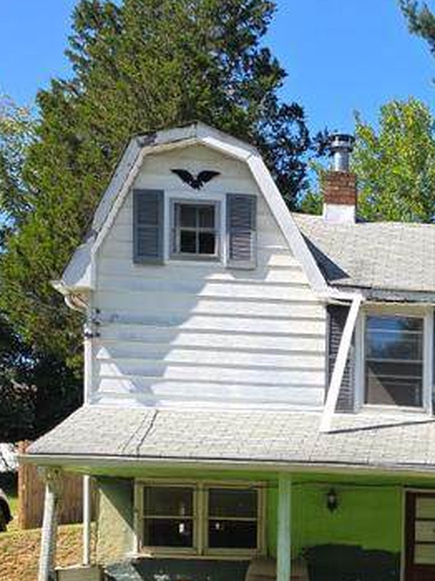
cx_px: 550
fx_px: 1191
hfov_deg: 19.3
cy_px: 566
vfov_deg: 26.1
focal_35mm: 71
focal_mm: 6.3
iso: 12
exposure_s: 1/356
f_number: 1.7
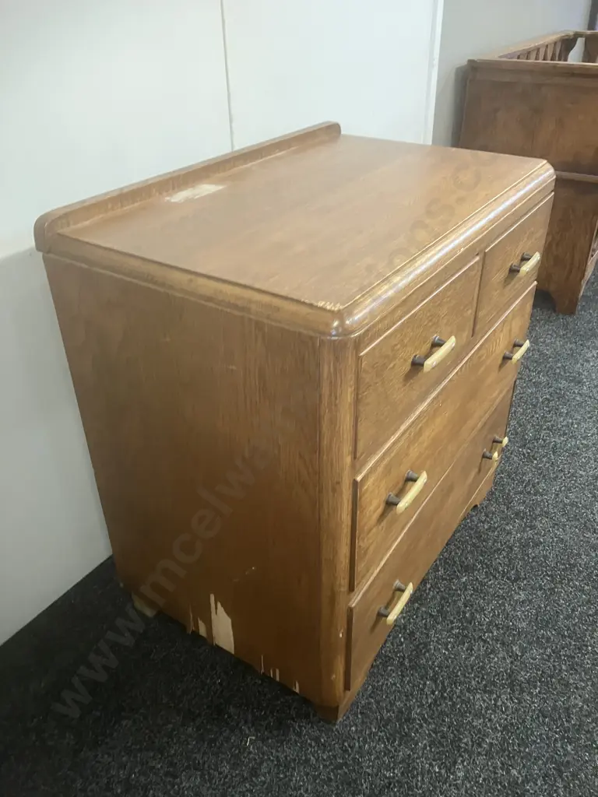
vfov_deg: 63.4
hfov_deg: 49.7
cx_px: 299
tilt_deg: -32.2
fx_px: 645
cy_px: 398
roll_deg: +1.0
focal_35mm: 28
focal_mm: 3.99
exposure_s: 1/33
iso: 250
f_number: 1.8
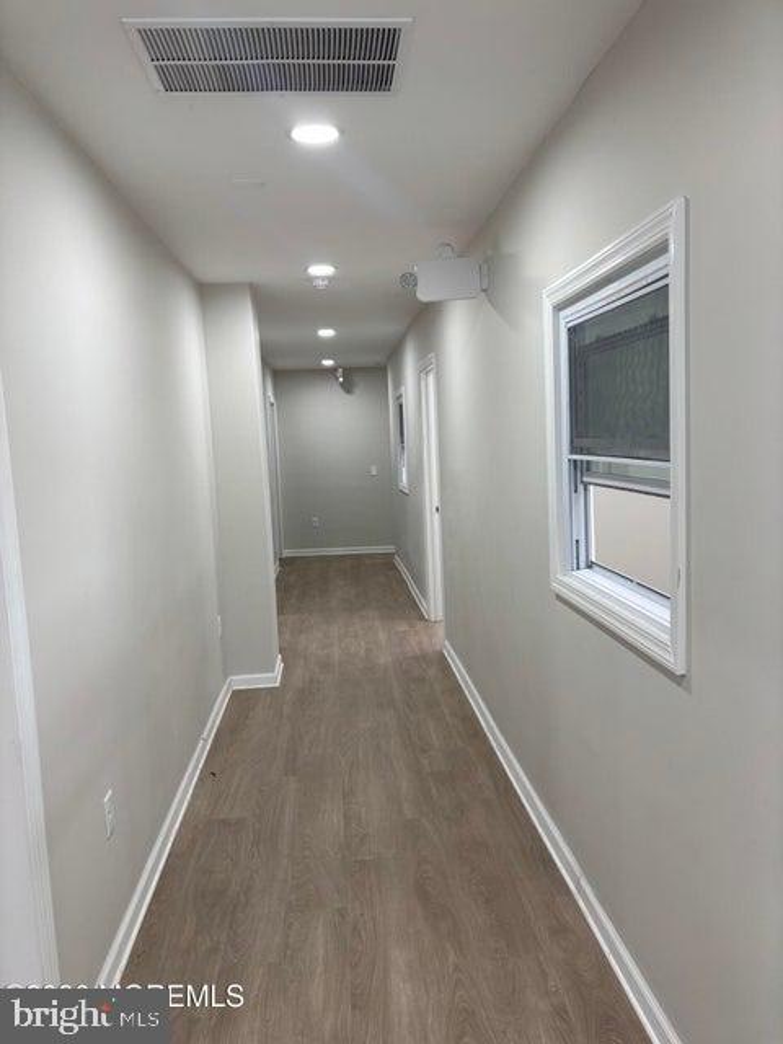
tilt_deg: -6.1
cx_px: 392
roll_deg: +2.0
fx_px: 784
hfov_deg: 53.1
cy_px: 522
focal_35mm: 26
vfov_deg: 67.3
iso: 64
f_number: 1.6
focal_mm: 5.96
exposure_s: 1/60
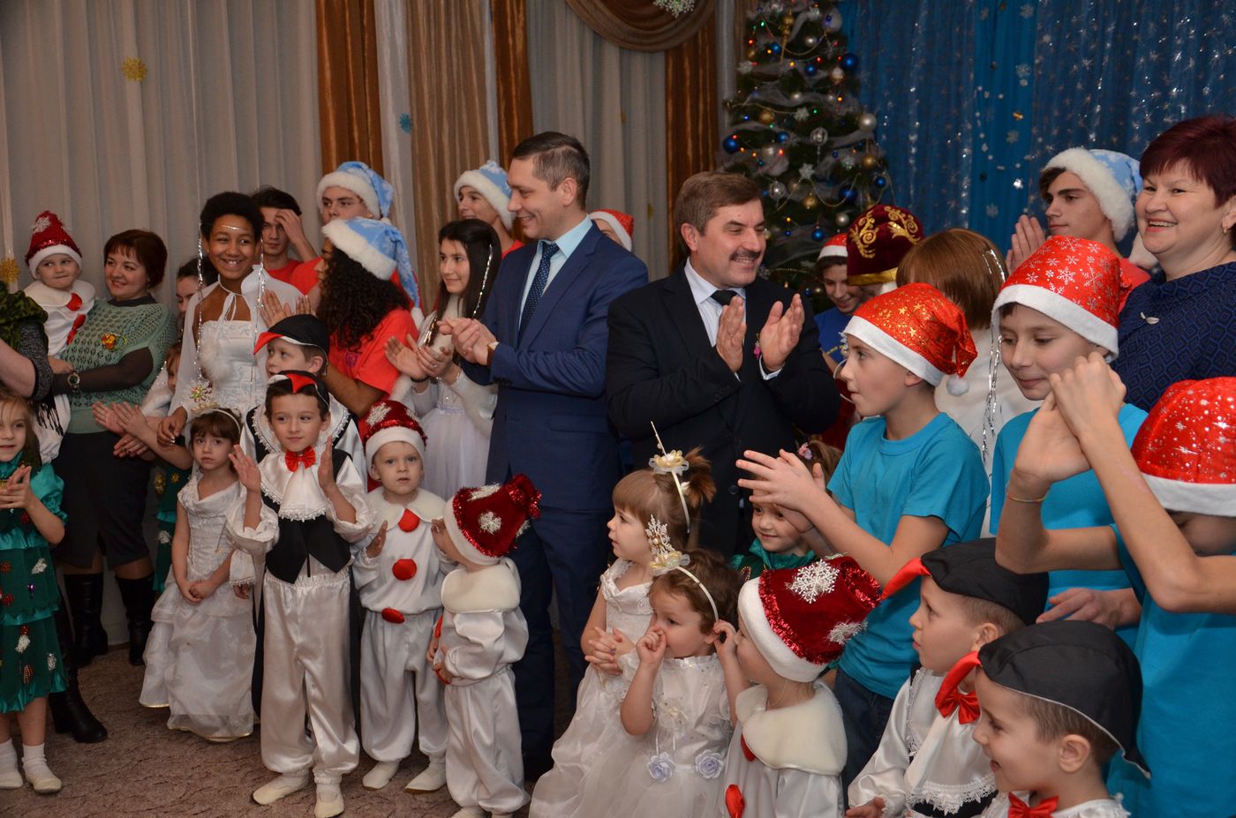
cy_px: 409
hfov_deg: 53.2
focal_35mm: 36
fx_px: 1233
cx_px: 618
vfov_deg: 36.7
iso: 640
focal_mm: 24
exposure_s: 1/250
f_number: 3.8
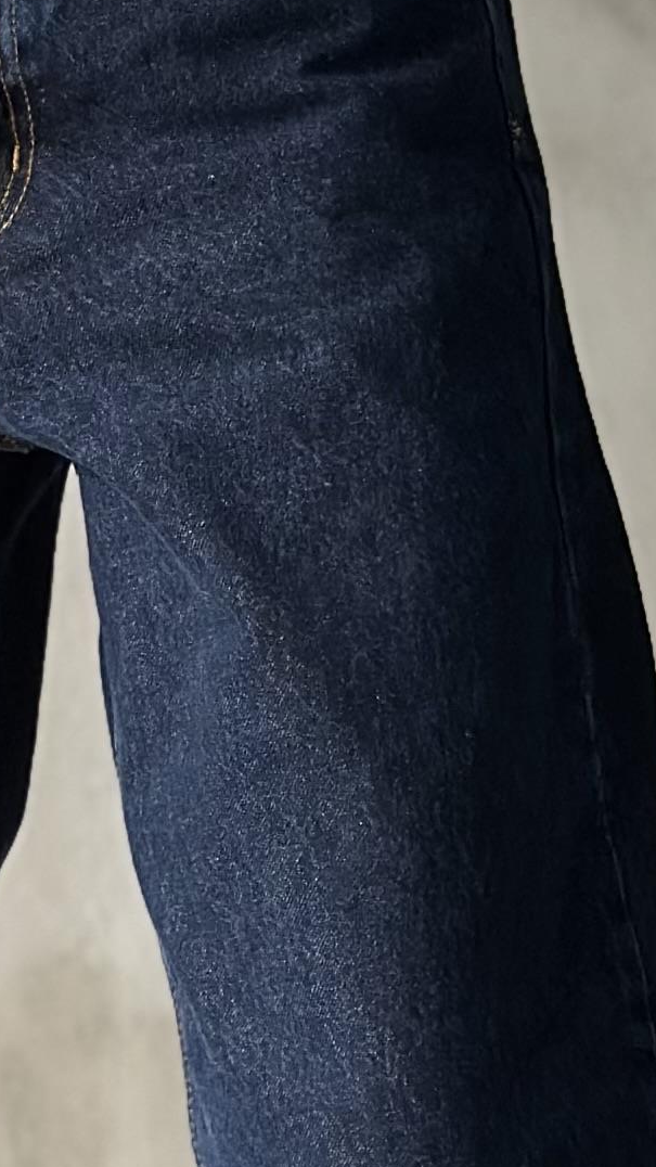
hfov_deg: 6.2
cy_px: 730
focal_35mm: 196
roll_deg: +0.1
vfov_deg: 11.0
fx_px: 6063
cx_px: 50
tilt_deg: +2.1
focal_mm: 6.86
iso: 250
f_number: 1.78
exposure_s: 1/60
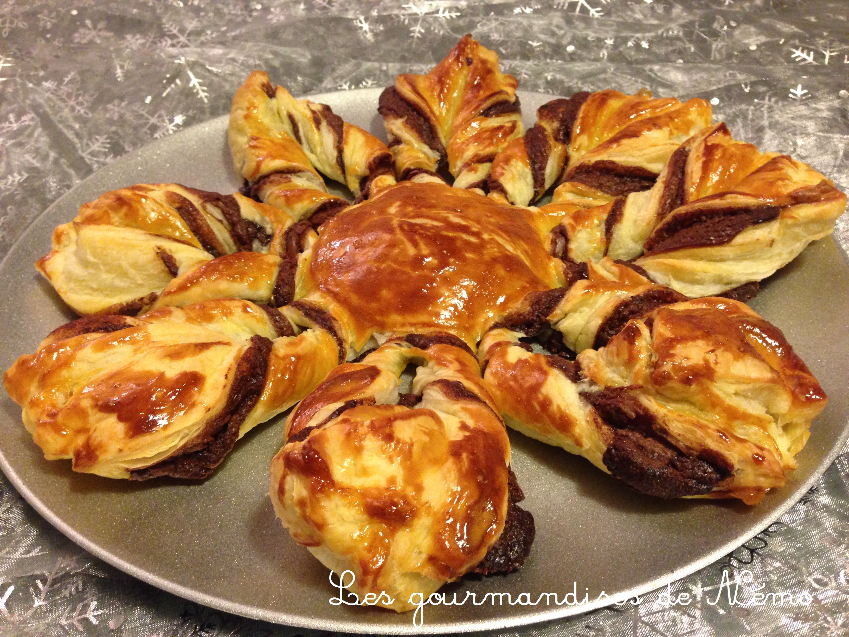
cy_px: 318
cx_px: 424
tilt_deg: -39.0
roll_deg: +0.5
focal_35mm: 33
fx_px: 809
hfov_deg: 55.4
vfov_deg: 42.9
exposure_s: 1/20
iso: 250
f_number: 2.4
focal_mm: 4.12
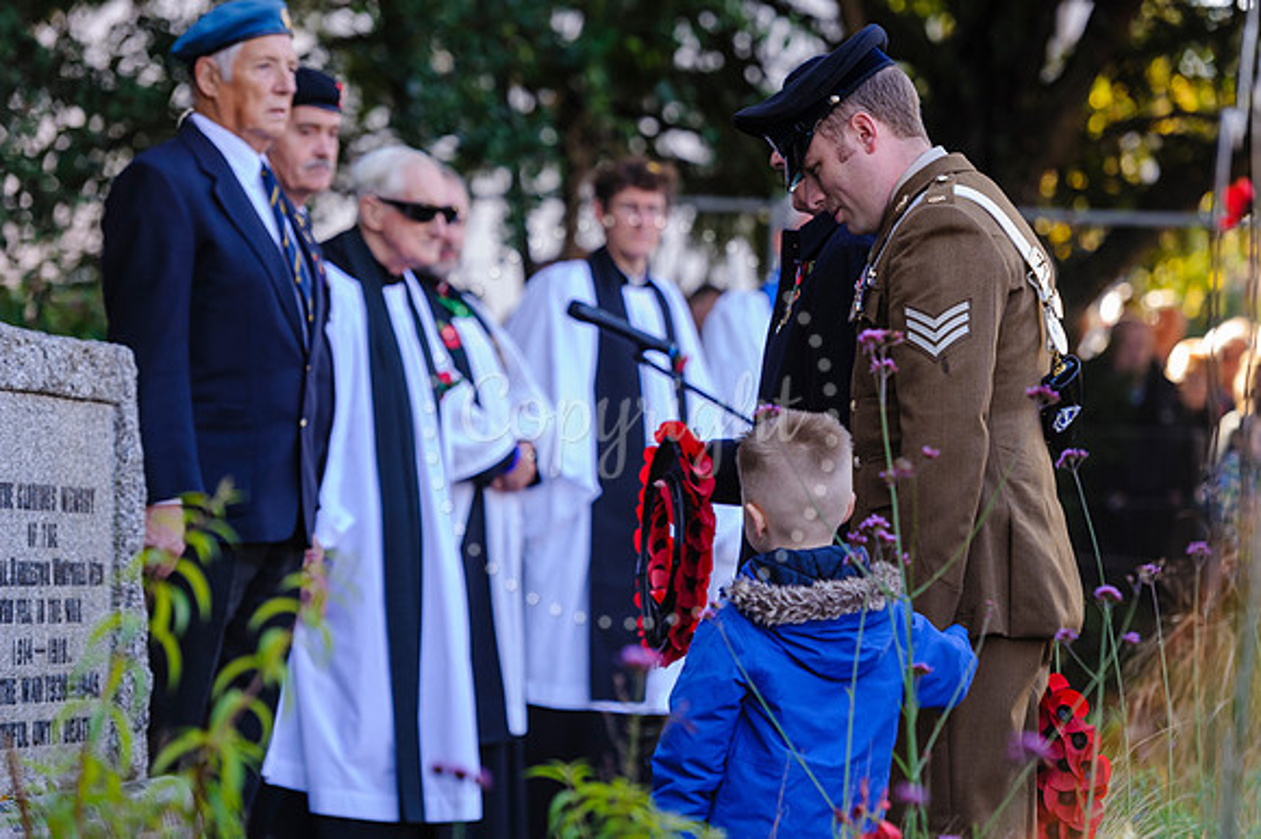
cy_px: 446
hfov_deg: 11.7
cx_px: 715
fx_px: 6154
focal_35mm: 176
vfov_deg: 7.8
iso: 800
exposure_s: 1/500
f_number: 4
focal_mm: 155
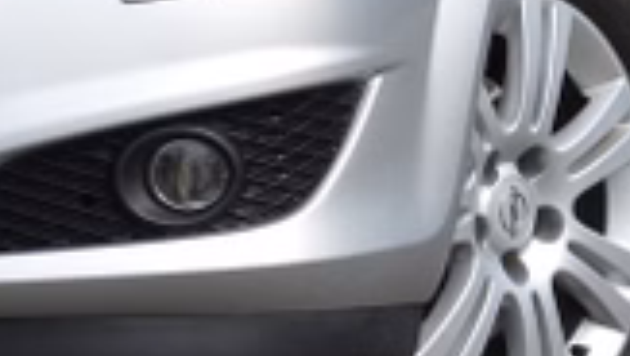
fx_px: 5400
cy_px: -19
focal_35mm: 323
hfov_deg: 6.6
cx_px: -205
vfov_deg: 3.8
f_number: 11
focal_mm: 42
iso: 110
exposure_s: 1/125
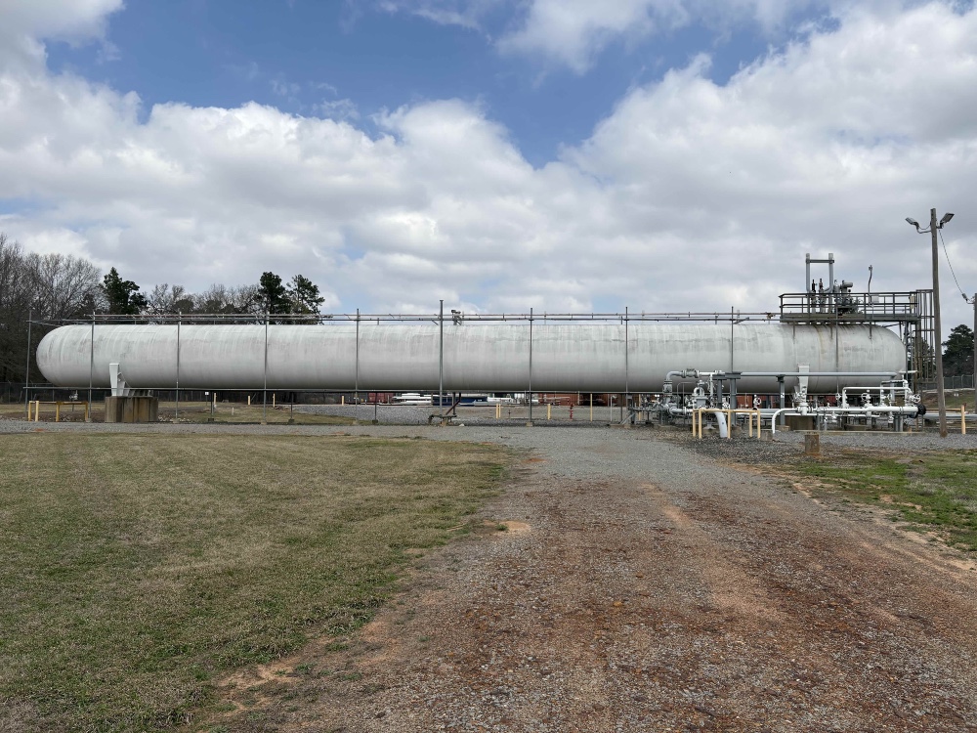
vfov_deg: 53.1
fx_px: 734
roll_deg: -0.5
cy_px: 366
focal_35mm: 26
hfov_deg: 67.3
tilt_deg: +2.9
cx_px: 488
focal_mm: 5.96
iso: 50
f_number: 1.6
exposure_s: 1/5348
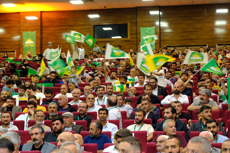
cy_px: 76
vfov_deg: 17.3
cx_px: 115
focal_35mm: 79
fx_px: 505
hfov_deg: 25.7
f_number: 4
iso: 4000
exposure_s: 1/40
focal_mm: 52.4
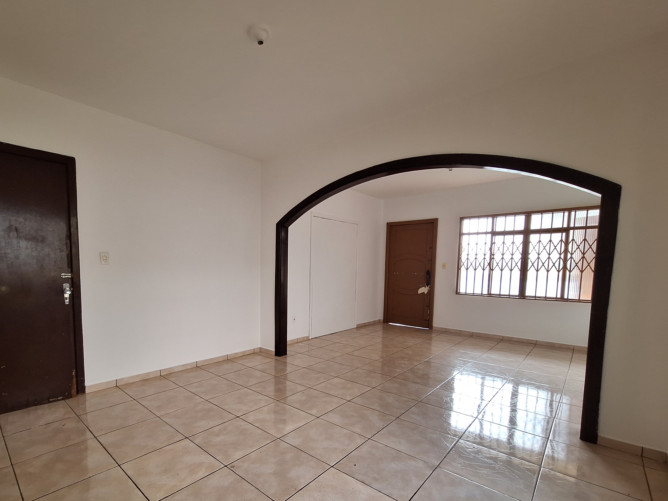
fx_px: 309
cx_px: 281
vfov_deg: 77.3
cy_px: 299
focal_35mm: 16
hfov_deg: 93.7
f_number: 2.2
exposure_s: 1/40
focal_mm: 1.74
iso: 80
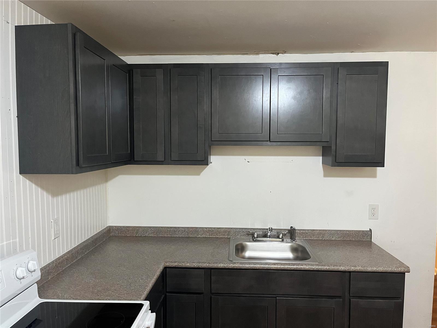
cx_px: 218
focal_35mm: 26
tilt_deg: -4.7
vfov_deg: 53.1
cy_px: 164
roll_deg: +0.5
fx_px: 328
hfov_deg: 67.3
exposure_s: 1/51
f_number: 1.6
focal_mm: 5.1
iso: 500
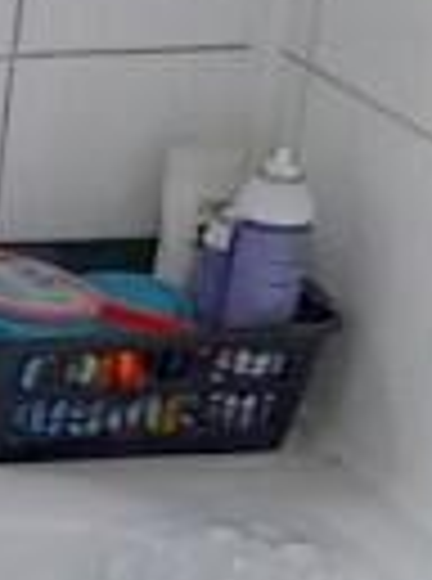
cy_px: 364
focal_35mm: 199
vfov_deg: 10.0
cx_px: -882
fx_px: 3328
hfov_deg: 6.7
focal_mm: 4.6
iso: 100
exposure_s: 1/50
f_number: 2
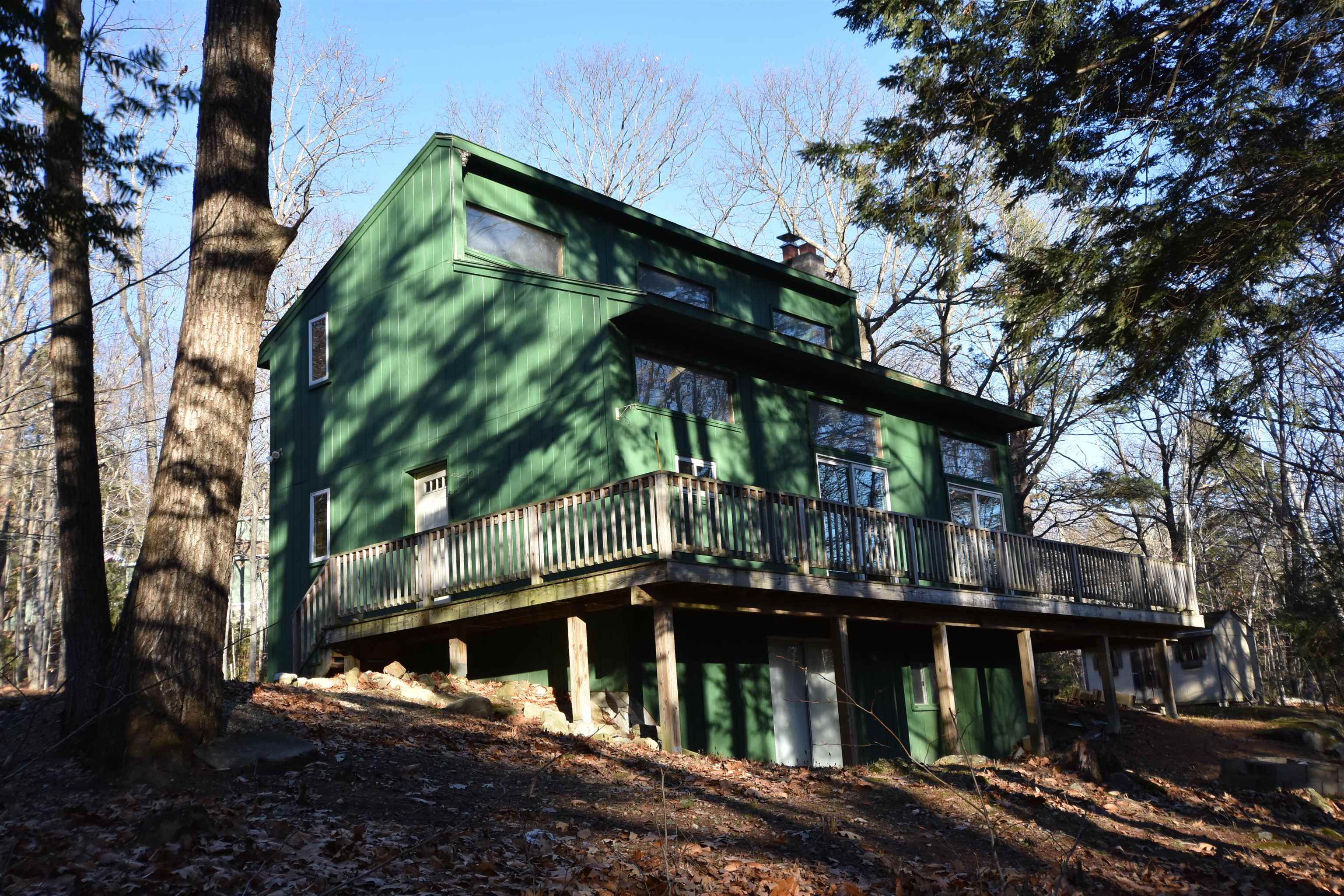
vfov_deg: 36.9
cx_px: 672
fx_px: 1344
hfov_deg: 53.1
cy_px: 448
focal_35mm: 36
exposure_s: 1/500
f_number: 8
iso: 720
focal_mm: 24
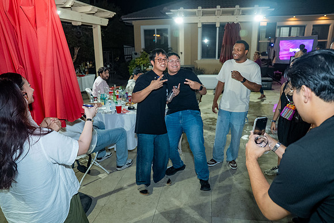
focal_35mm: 24
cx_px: 167
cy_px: 112
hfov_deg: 73.7
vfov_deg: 53.2
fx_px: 223
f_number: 3.2
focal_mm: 24
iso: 1600
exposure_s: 1/100
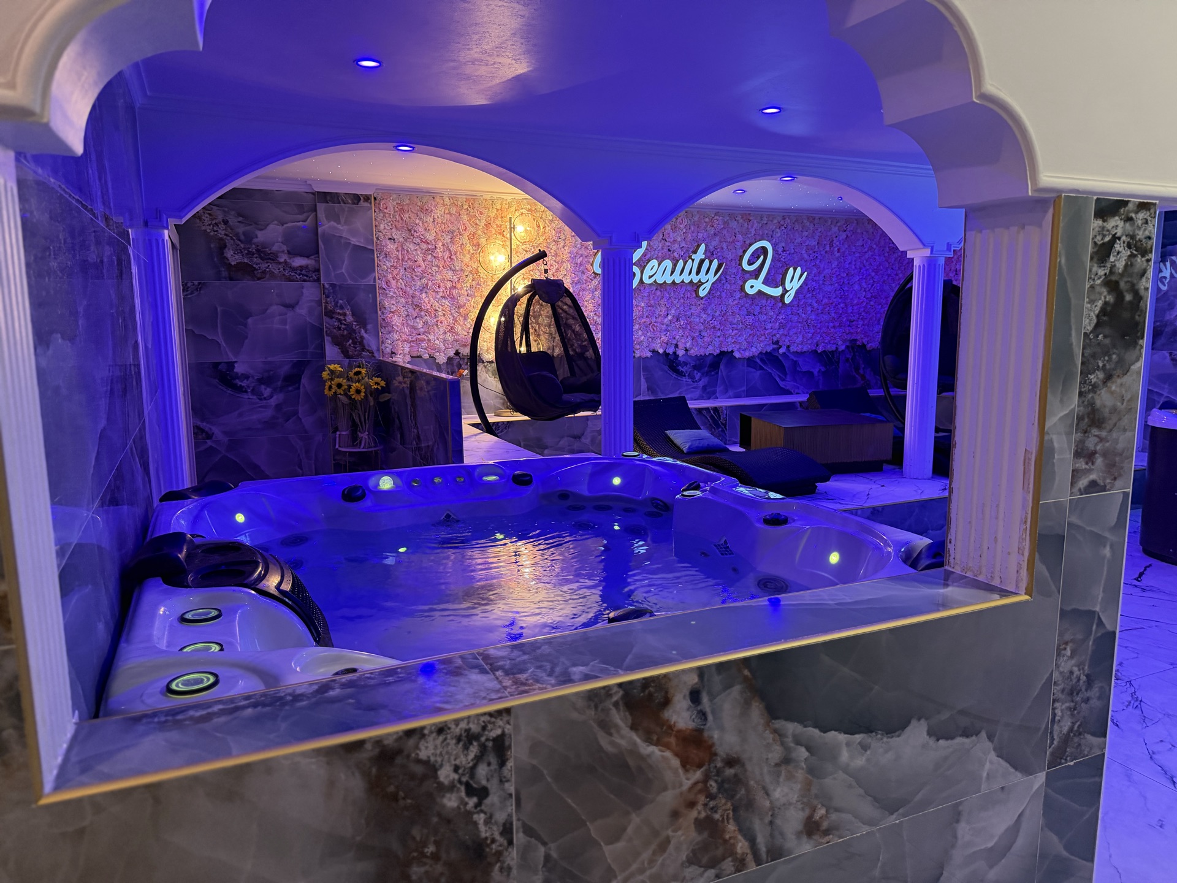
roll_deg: +0.9
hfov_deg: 71.6
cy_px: 442
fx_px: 816
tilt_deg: -8.9
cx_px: 588
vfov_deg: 56.8
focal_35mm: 24
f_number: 1.78
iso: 500
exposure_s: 1/50
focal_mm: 6.76
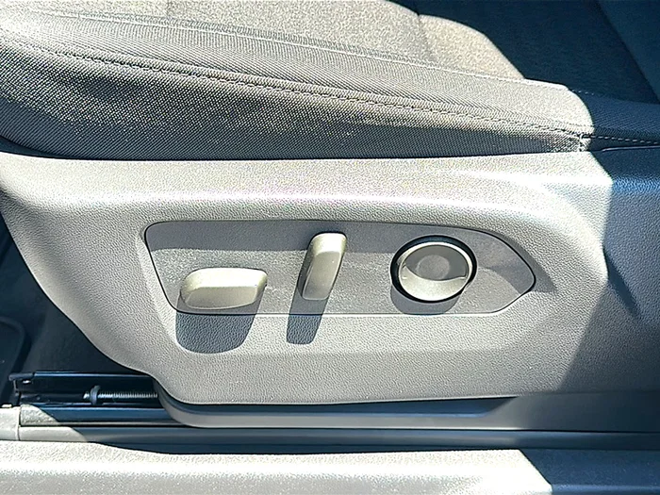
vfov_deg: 35.1
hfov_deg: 45.8
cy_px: 248
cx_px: 330
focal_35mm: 41
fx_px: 782
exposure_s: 1/527
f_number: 1.78
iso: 80
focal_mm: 6.86
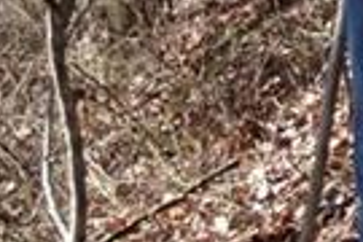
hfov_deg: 6.3
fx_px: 3085
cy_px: -411
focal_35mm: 306
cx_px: 987
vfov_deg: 4.4
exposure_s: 1/125
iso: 800
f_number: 13
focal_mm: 9.61
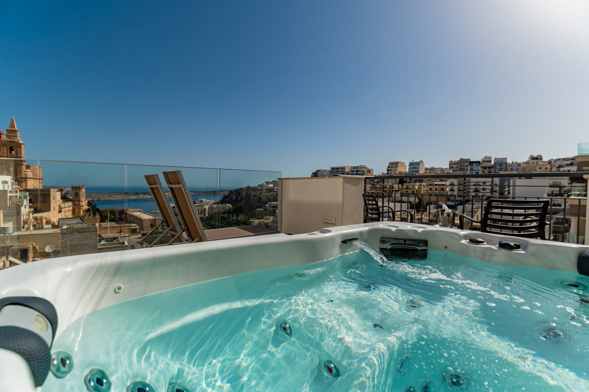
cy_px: 196
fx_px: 491
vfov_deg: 43.6
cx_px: 294
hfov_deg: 62.0
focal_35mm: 30
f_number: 4.5
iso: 100
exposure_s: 1/3200
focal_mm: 30
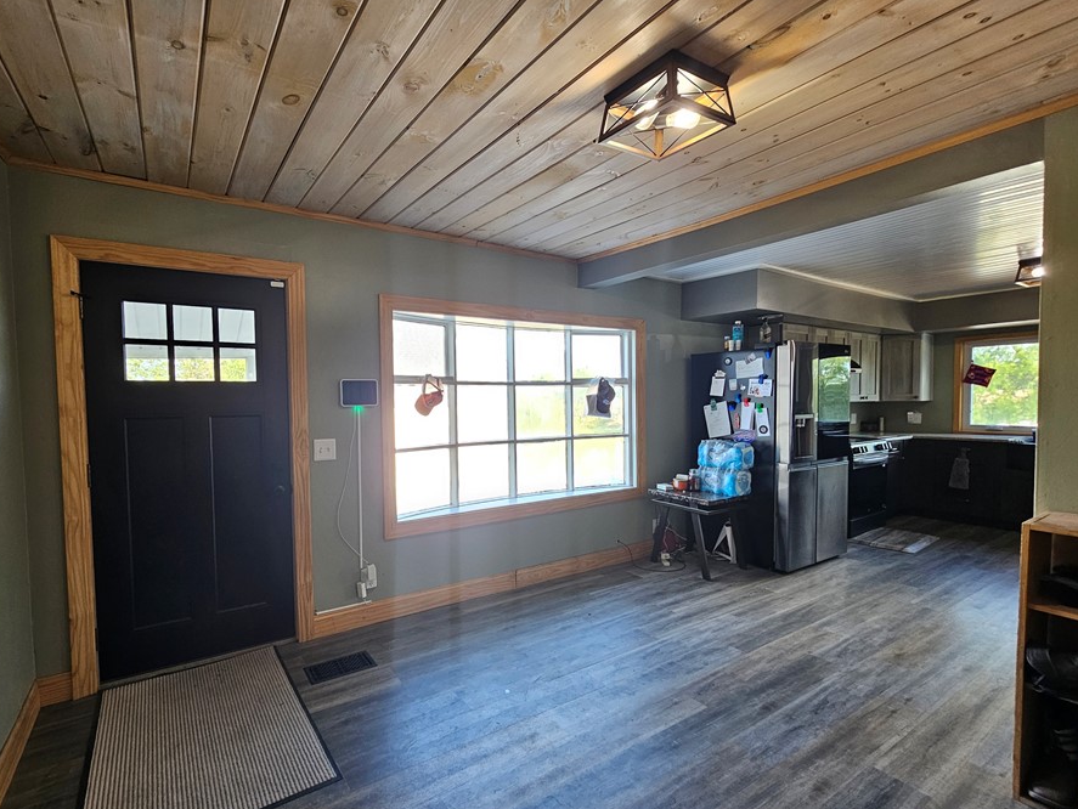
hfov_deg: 97.6
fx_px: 467
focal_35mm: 15
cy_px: 418
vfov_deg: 81.8
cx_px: 468
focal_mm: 2.2
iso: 100
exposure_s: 1/60
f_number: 2.2
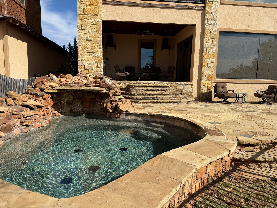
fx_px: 192
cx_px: 138
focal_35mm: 24
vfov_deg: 56.8
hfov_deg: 71.6
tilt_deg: -7.2
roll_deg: -1.0
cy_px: 104
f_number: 1.78
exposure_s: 1/6173
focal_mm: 6.76
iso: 80
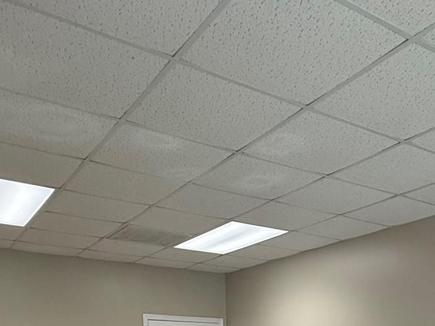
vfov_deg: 26.1
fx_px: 528
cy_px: 479
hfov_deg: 43.9
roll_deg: -0.8
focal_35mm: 42
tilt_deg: -10.9
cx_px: 303
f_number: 2.2
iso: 200
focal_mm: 2.22
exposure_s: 1/120
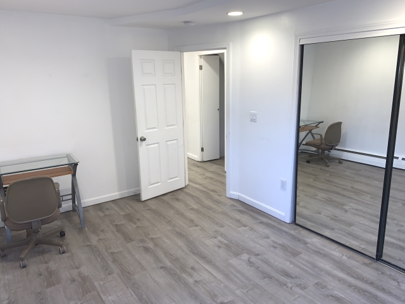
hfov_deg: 67.3
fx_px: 304
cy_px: 152
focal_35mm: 26
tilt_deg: -13.8
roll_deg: -1.3
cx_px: 202
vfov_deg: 53.1
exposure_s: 1/60
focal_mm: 4.25
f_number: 1.8
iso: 50
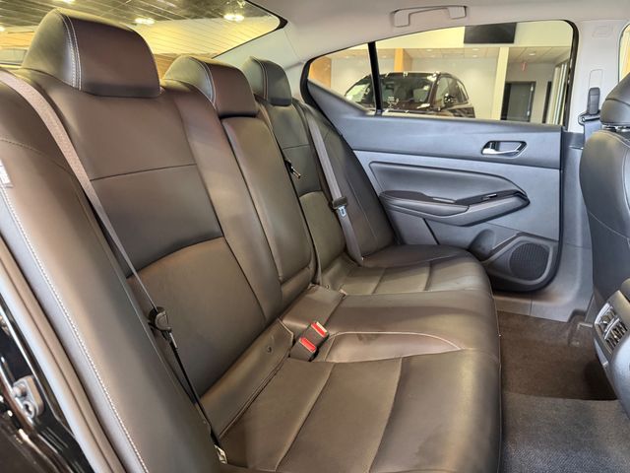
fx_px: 437
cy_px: 236
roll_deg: -0.9
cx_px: 315
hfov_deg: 71.6
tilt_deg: -16.5
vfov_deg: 56.8
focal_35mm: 24
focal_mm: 6.76
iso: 800
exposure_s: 1/40
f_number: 1.78
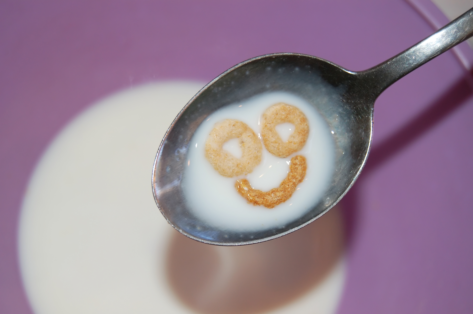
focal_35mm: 82
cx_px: 236
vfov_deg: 16.5
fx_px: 1083
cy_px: 157
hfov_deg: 24.6
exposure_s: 1/60
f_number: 5.6
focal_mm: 55
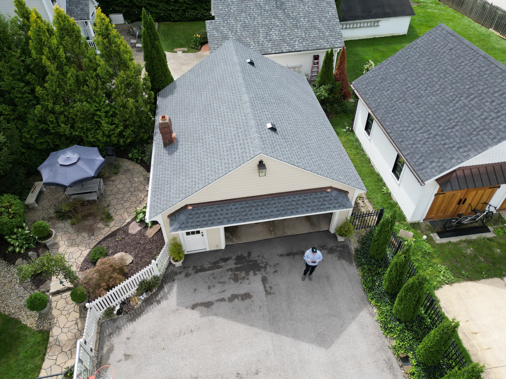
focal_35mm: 24
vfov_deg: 56.8
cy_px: 190
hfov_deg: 71.6
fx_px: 351
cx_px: 253
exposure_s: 1/1250
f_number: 1.7
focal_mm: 6.72
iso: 120
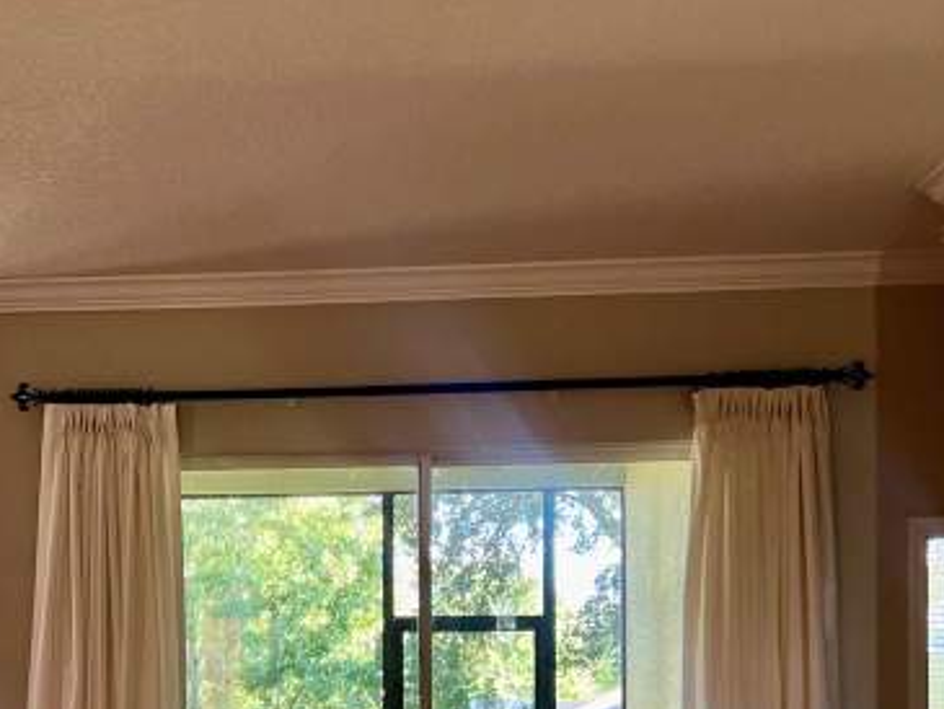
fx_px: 1555
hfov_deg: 33.0
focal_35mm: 57
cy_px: 649
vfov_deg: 24.9
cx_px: 222
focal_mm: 5.7
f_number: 1.5
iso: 80
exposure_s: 1/60
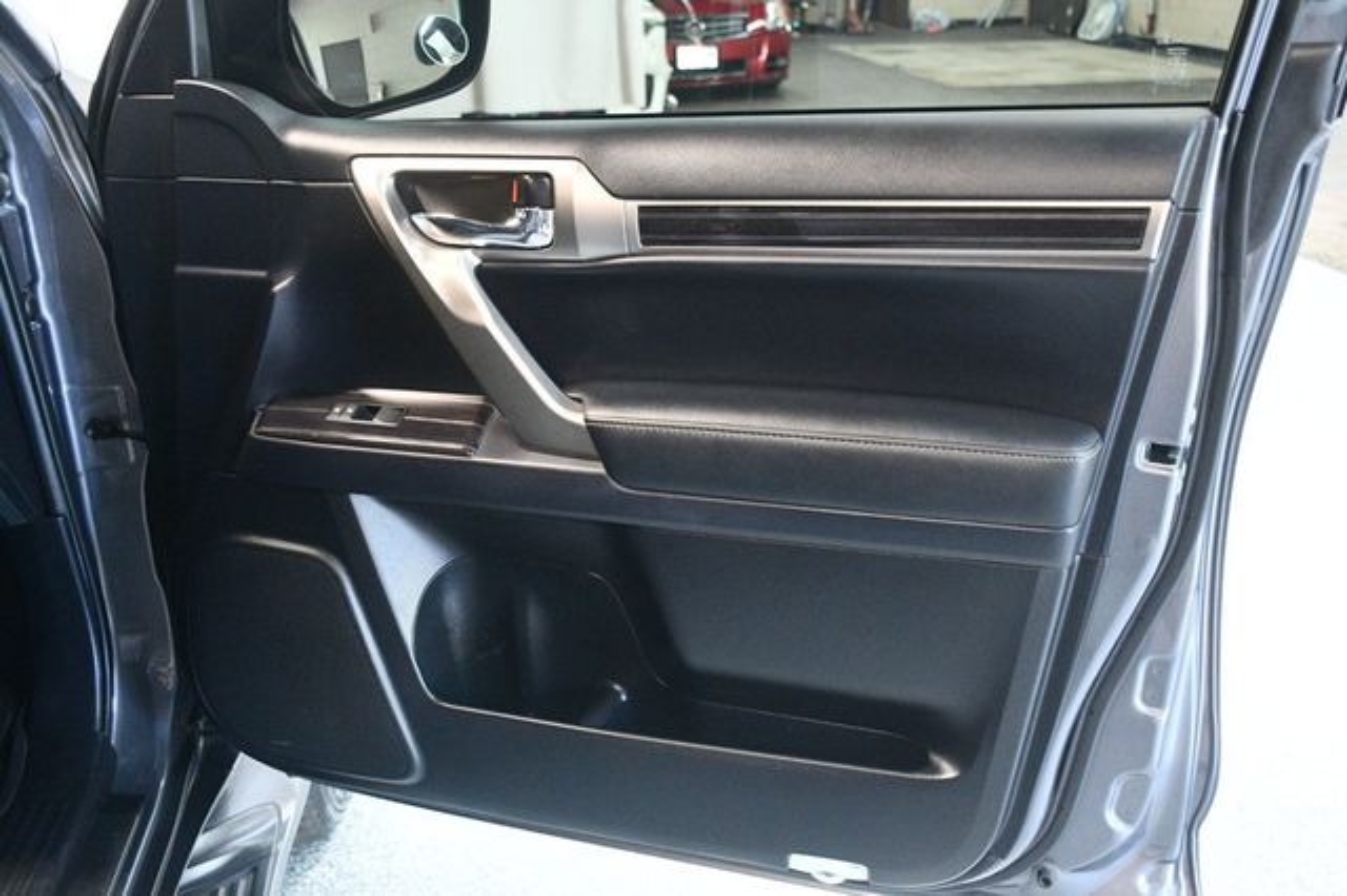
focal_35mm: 36
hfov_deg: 53.2
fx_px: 1346
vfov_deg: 36.8
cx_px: 674
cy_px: 448
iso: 5000
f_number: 3.8
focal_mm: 24
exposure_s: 1/60
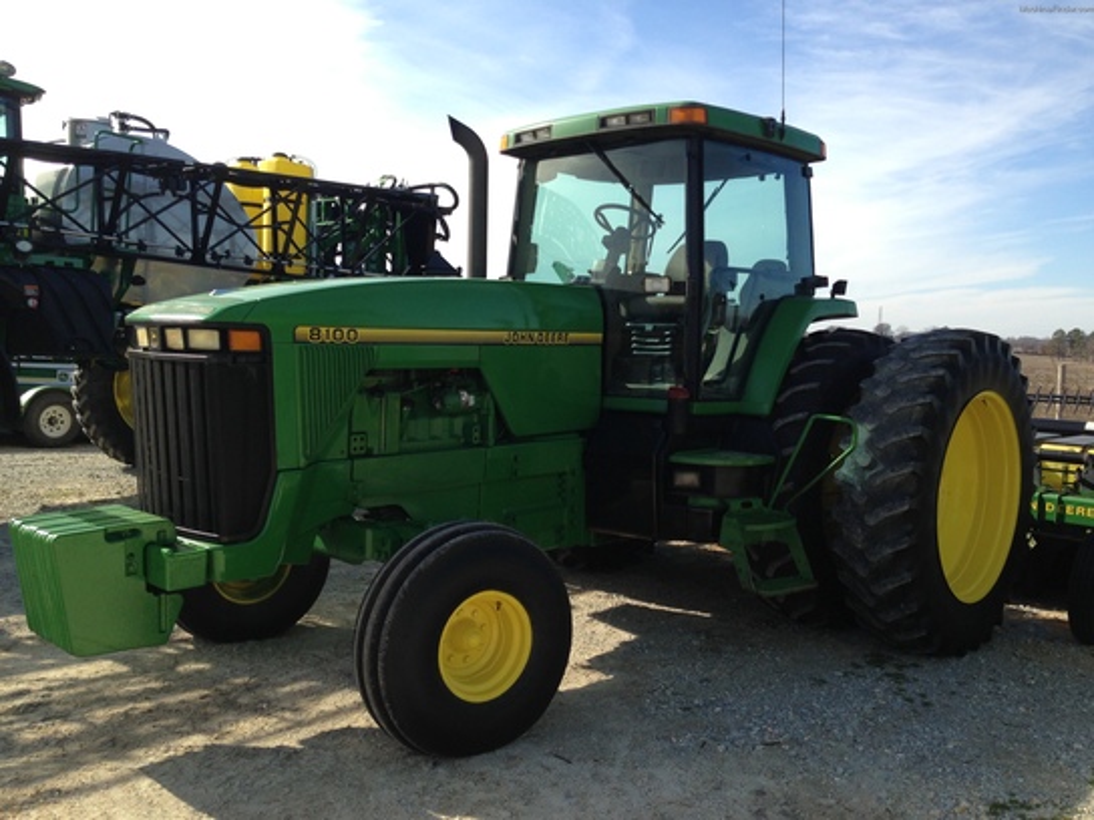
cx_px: 547
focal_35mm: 33
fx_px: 1043
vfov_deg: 42.9
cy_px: 410
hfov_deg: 55.4
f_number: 2.4
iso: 50
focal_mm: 4.13
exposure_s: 1/1022
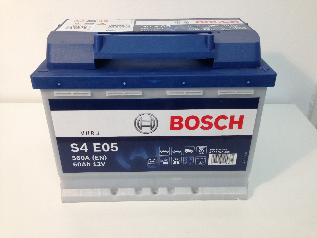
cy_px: 119
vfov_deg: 42.9
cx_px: 158
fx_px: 302
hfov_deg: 55.4
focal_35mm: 33
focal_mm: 4.12
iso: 64
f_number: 2.4
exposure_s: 1/33
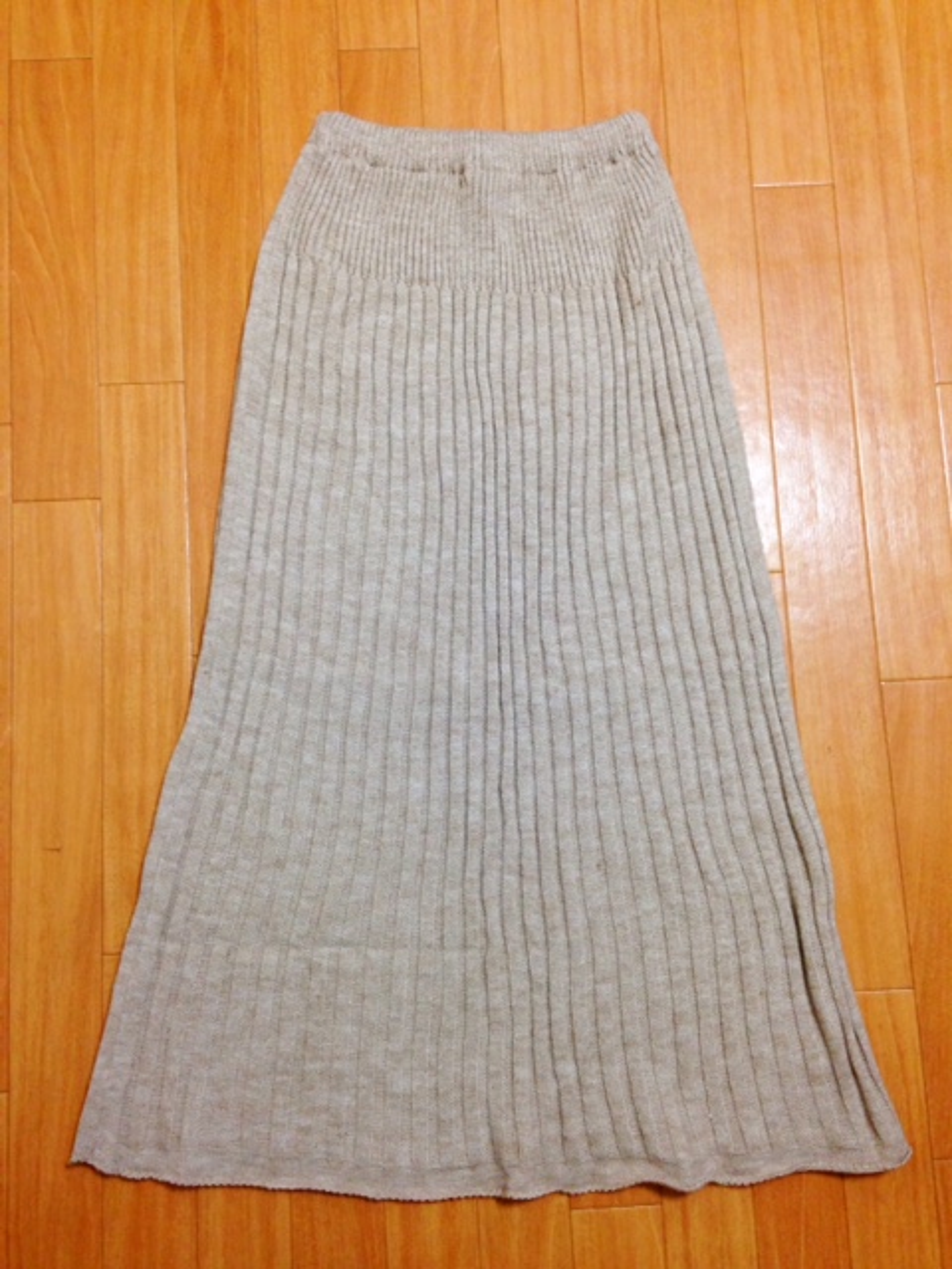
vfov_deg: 55.4
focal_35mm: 33
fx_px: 1210
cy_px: 634
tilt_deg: -82.8
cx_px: 476
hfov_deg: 42.9
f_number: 2.4
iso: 100
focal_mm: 4.12
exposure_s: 1/20
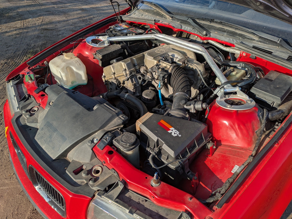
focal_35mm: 25
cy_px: 110
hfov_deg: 69.4
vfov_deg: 54.9
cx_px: 146
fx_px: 211
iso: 50
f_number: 1.89
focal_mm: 5.43
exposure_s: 1/1733
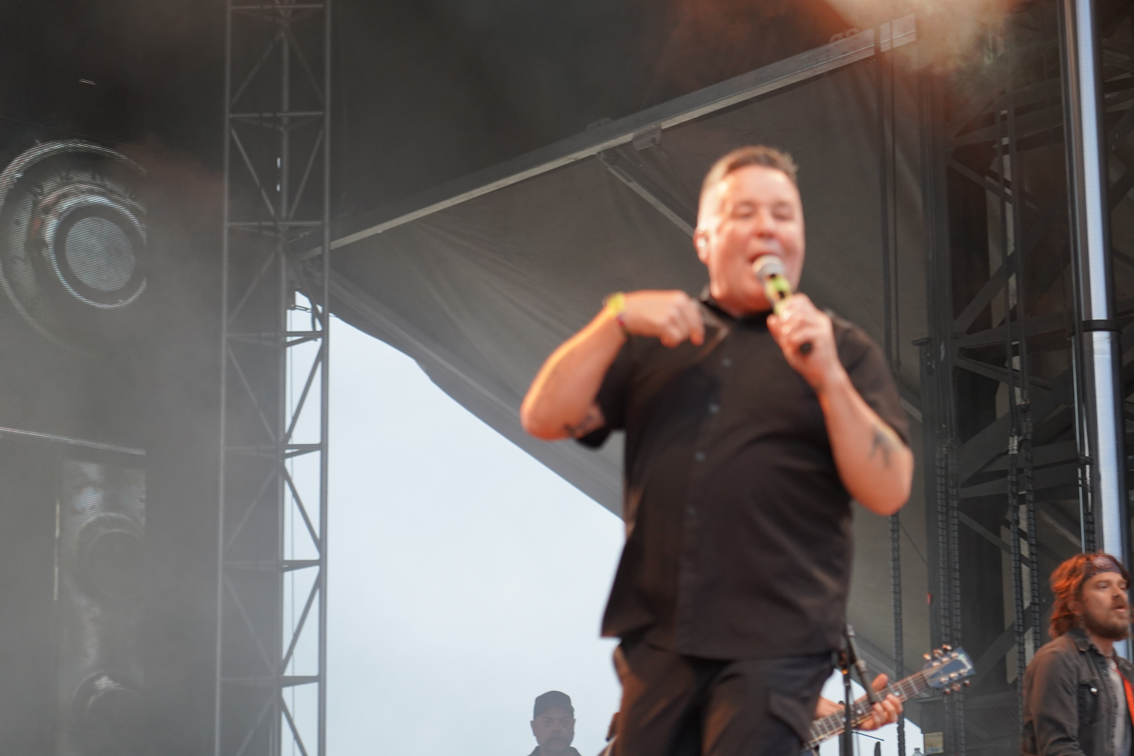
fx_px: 3307
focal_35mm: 105
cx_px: 567
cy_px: 378
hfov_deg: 19.5
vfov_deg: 13.0
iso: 1600
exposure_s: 1/160
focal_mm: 105
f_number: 4
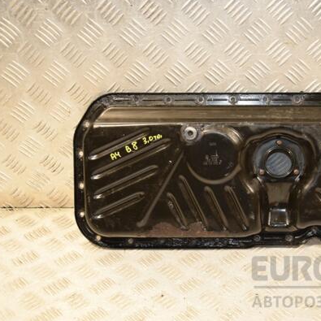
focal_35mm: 62
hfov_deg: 27.4
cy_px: 160
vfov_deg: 27.7
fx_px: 650
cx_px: 236
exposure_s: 1/125
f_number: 5
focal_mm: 32
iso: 800
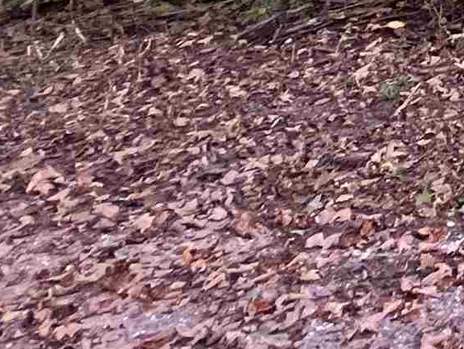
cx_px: 1173
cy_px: -586
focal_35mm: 71
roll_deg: +1.8
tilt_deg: +13.1
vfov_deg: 12.9
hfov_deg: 14.3
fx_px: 952
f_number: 1.8
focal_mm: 1.57
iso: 200
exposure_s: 1/99
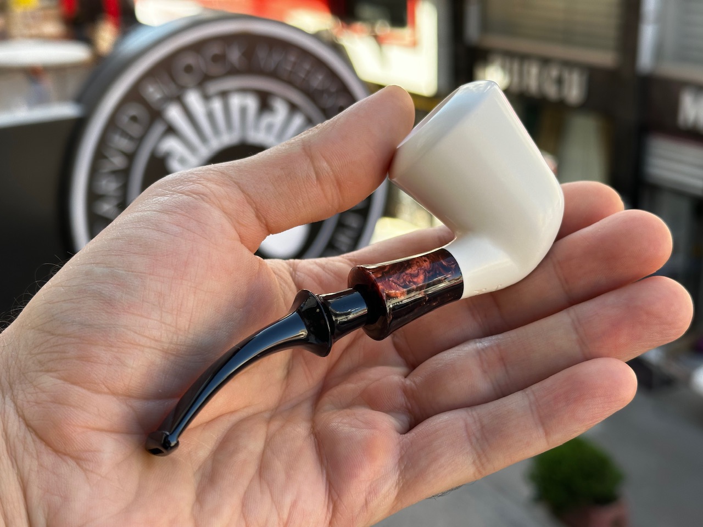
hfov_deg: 39.7
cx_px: 352
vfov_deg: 30.3
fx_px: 975
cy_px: 264
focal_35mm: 48
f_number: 1.78
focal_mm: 6.86
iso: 64
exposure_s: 1/421
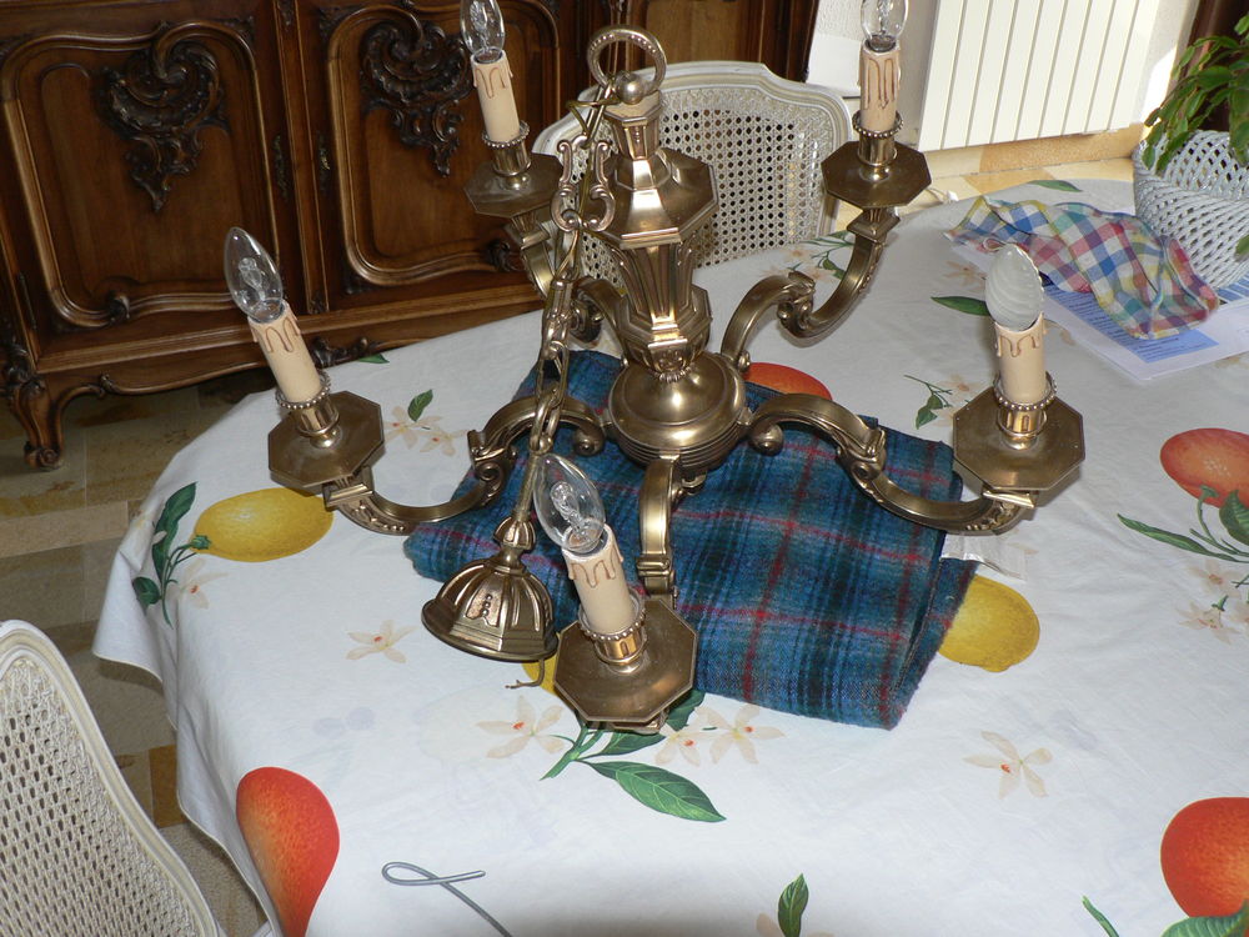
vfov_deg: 39.7
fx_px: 1299
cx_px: 624
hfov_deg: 51.4
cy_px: 468
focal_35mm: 36
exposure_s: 1/60
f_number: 2.8
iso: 100
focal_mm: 6
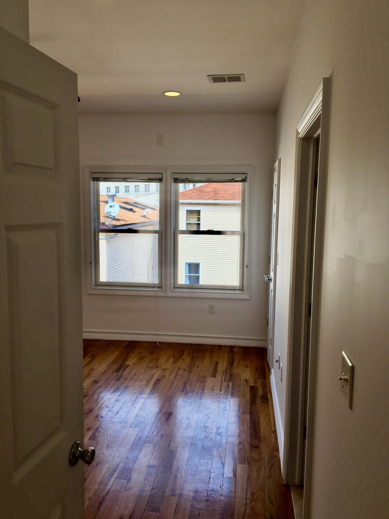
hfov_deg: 48.2
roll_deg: -0.4
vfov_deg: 61.7
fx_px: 435
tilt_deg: -6.4
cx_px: 194
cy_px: 260
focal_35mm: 29
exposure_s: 1/120
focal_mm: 4.15
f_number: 2.2
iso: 25
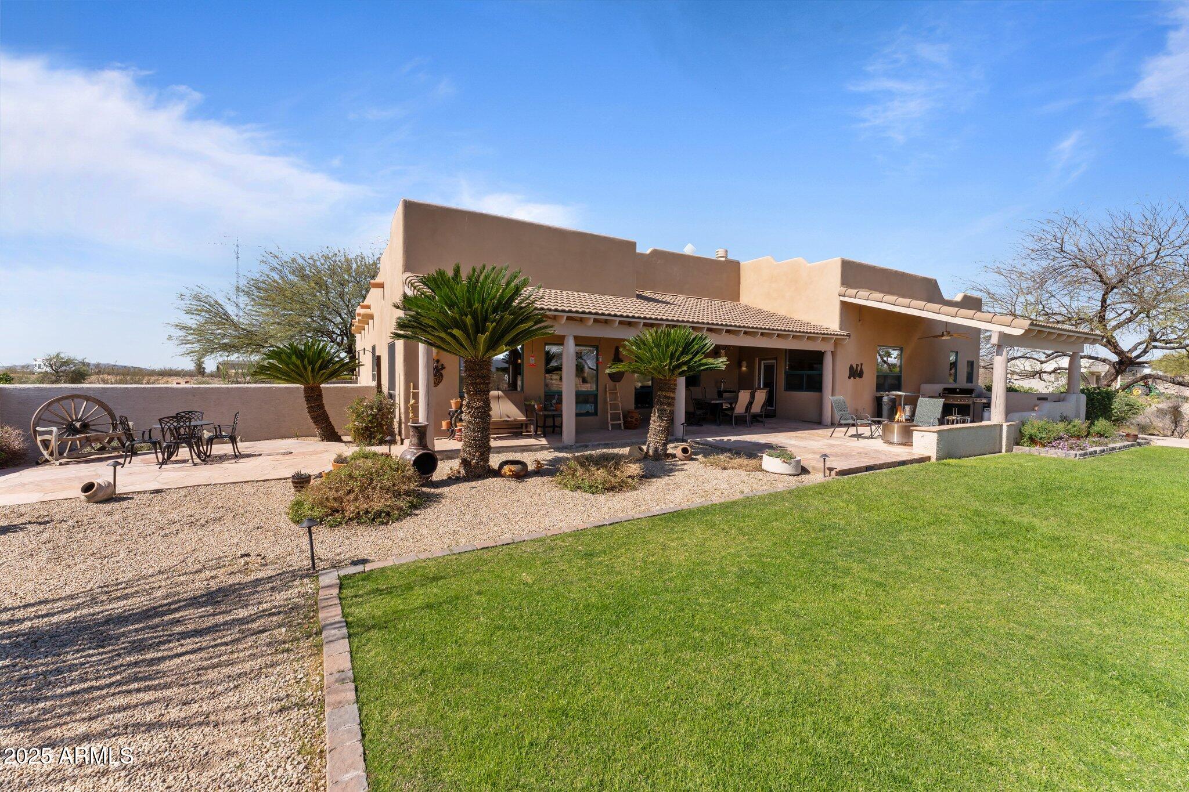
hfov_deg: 104.3
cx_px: 594
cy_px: 396
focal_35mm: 14
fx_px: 462
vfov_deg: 81.2
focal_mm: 14
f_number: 8
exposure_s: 1/1000
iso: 320
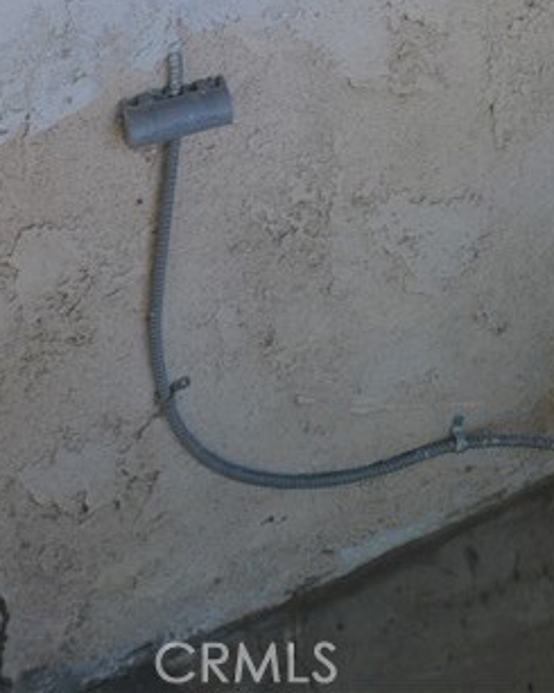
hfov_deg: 30.3
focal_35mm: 50
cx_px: 297
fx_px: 1024
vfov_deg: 22.5
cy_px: -538
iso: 400
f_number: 4
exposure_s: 1/60
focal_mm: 10
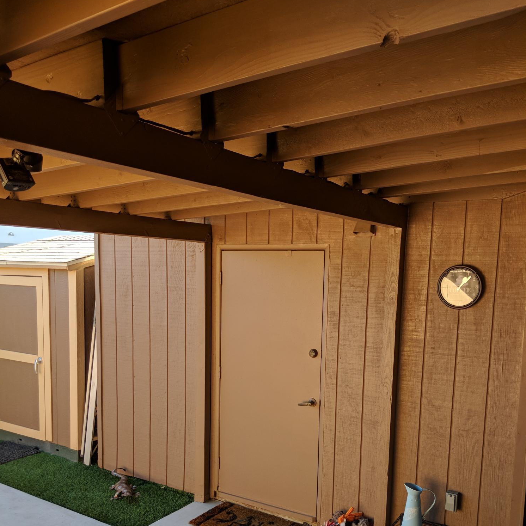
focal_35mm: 32
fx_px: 550
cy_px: 342
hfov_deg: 51.1
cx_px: 262
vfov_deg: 50.4
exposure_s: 1/316
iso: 50
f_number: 1.8
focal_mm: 4.44
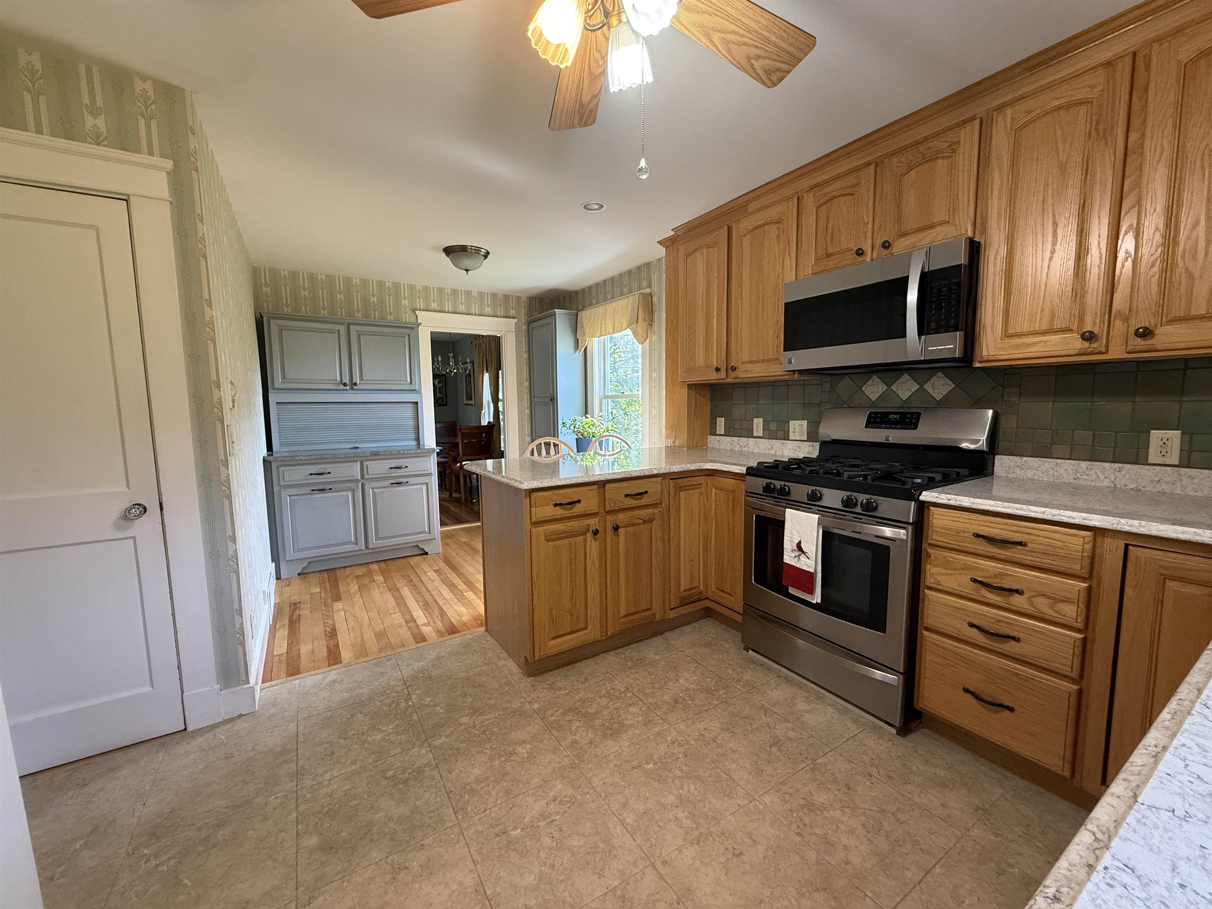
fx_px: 490
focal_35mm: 14
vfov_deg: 85.7
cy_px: 454
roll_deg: +0.7
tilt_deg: -6.1
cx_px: 606
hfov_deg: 102.1
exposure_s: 1/60
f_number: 2.2
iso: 250
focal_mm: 2.22
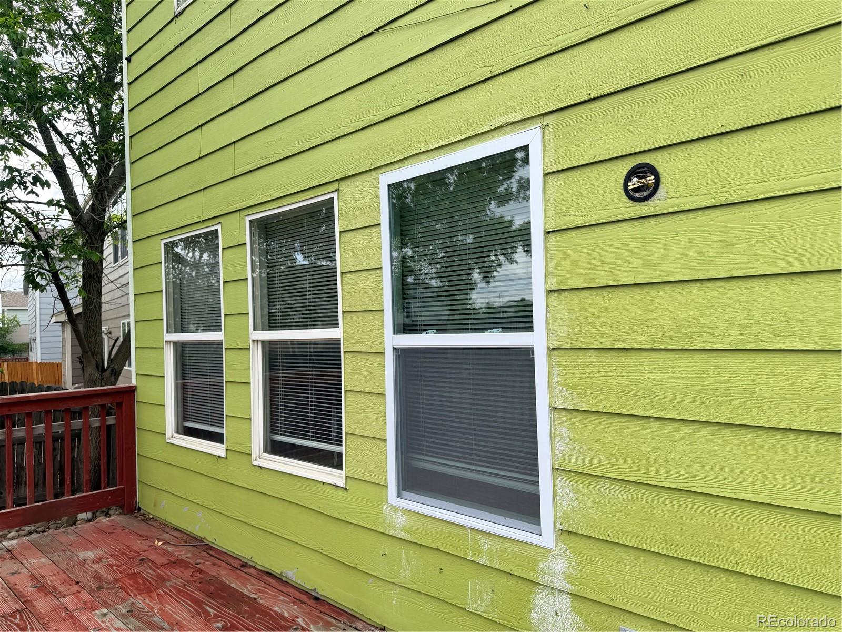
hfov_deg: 71.6
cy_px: 316
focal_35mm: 24
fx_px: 584
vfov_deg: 56.8
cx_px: 421
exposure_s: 1/1901
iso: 80
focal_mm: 6.76
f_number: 1.78
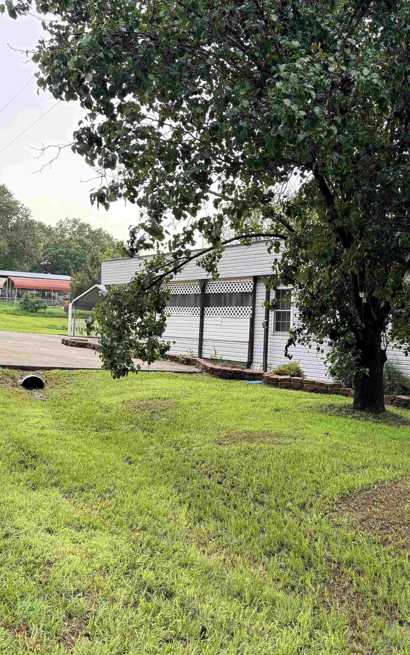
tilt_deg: -0.5
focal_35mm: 34
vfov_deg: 56.7
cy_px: 327
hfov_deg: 36.9
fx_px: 608
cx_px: 268
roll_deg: -2.4
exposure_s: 1/121
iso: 160
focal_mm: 6.76
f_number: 1.78
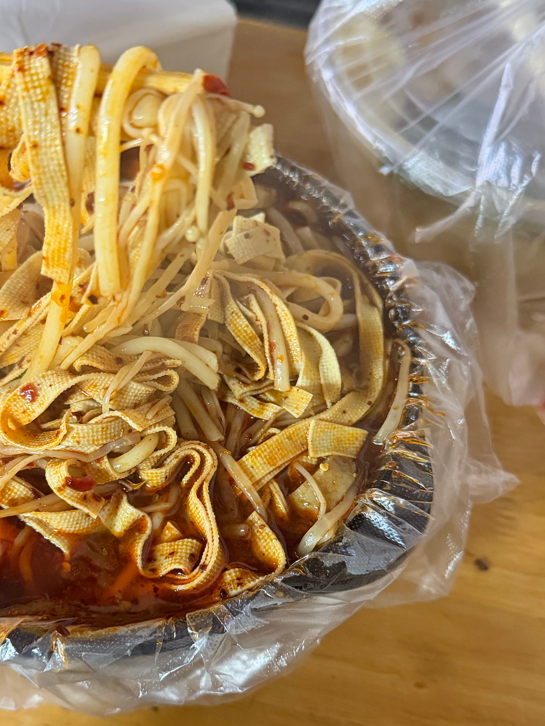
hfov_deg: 34.9
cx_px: 194
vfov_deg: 45.7
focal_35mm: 41
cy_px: 409
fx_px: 861
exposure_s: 1/50
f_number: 1.78
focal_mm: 6.76
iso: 800
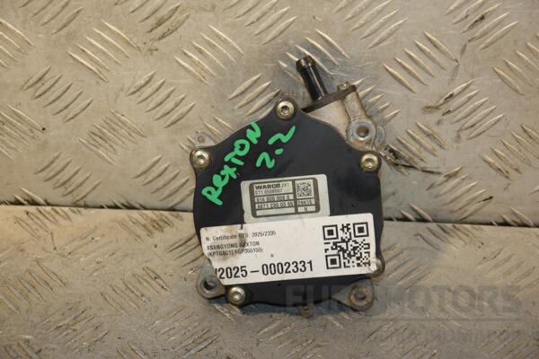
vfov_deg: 13.8
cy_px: 180
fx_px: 1482
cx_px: 270
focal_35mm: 99
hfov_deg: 20.6
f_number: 5.6
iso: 800
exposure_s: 1/200
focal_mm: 66
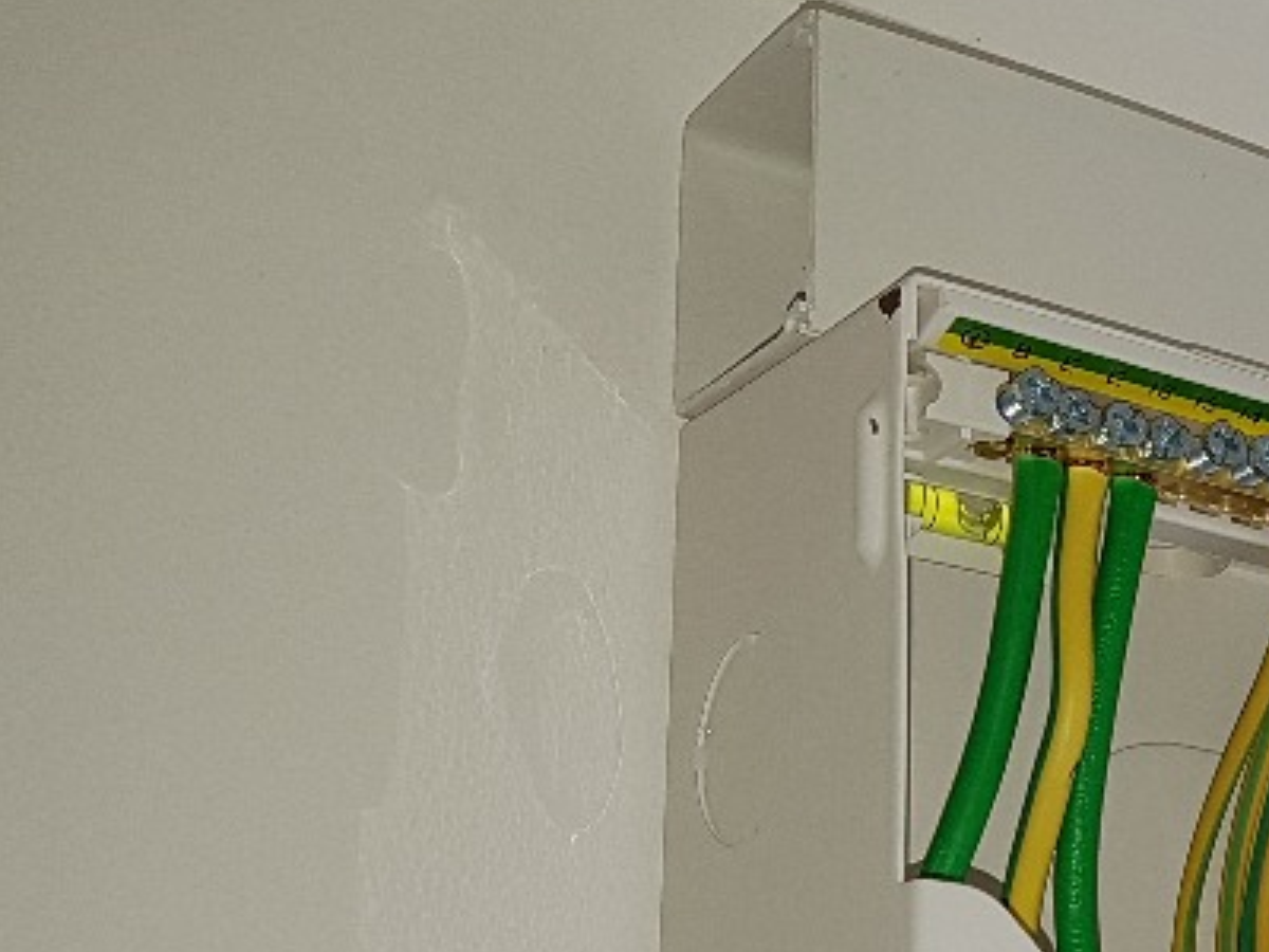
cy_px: 1127
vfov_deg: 18.0
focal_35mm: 78
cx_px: 1894
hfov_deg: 21.2
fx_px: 2859
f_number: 1.7
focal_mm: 4.2
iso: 40
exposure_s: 1/110
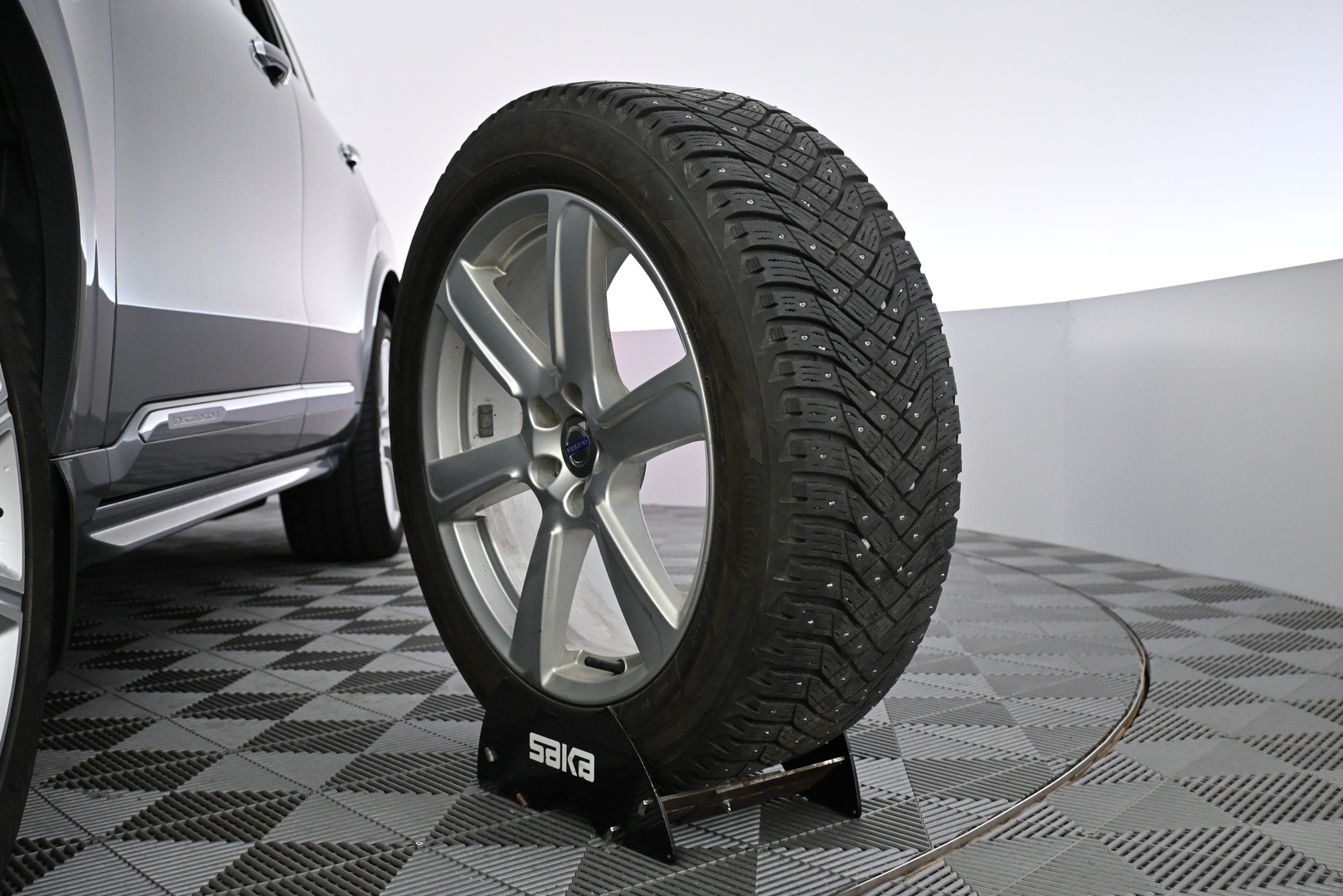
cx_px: 672
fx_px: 1343
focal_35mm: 36
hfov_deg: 53.1
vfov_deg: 36.9
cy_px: 448
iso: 2500
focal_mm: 24
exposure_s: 1/125
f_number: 4.2
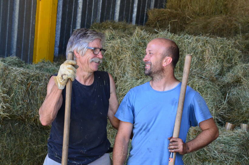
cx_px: 124
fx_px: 1201
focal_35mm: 174
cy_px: 82
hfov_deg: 11.8
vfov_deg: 7.9
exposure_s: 1/30
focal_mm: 116
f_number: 9
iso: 720
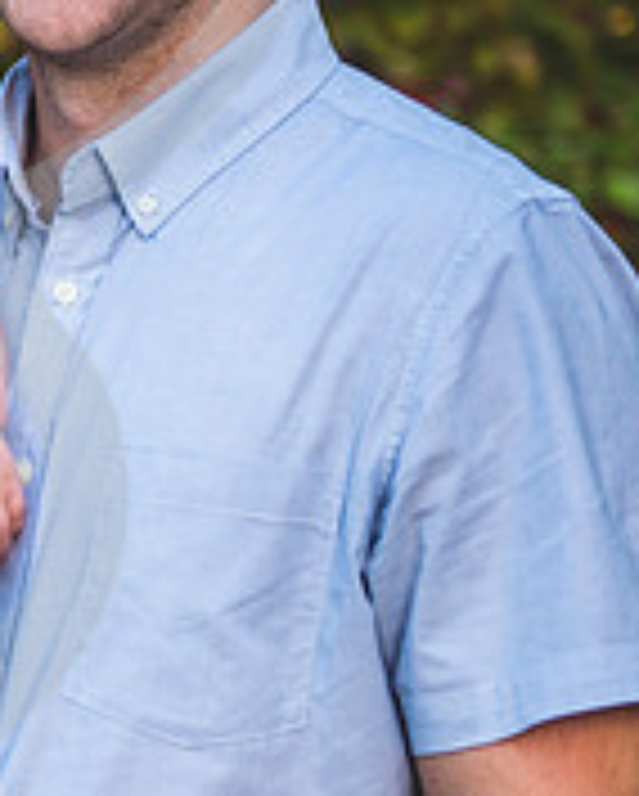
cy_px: 295
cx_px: -400
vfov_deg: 11.2
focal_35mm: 172
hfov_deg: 8.7
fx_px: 4059
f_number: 2.8
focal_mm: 56
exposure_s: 1/400
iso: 100
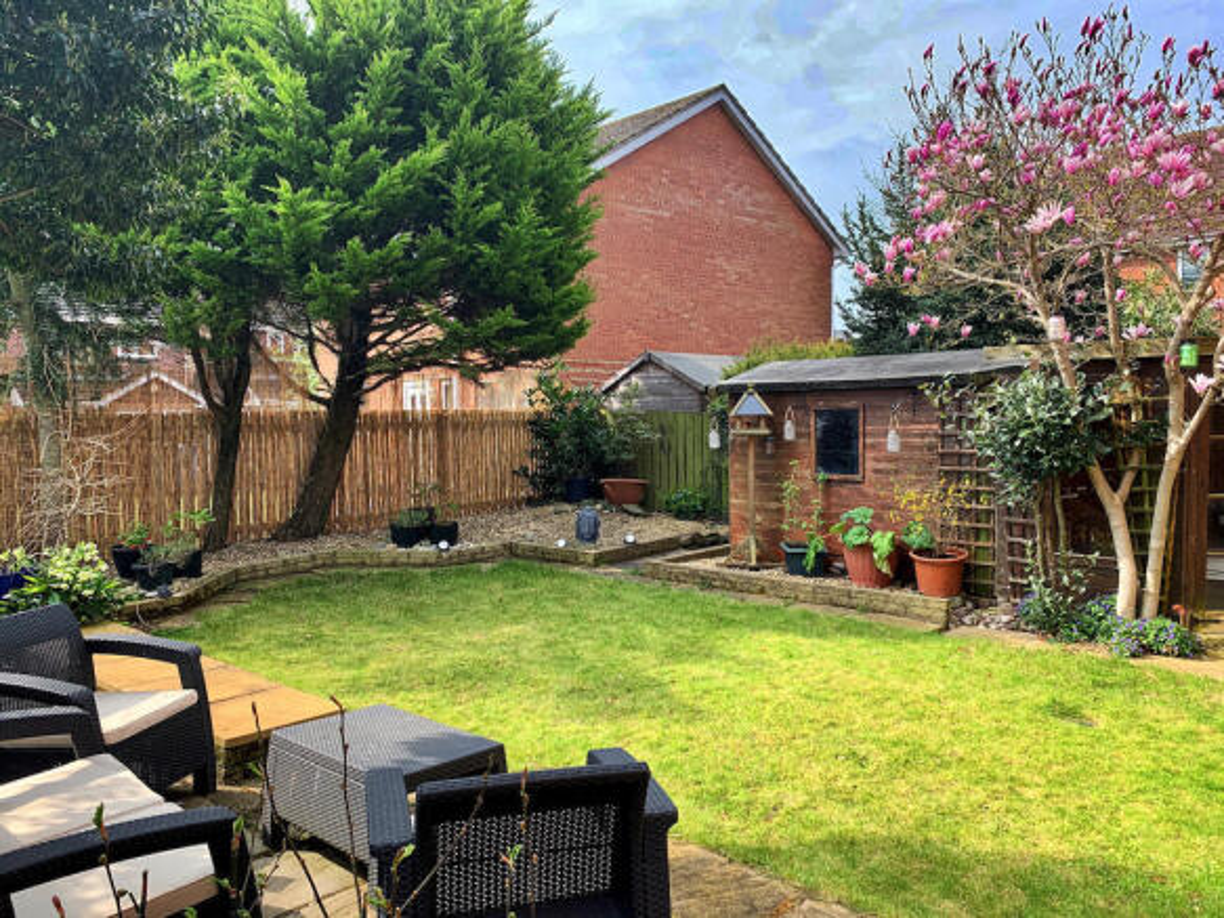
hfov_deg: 67.3
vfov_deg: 53.0
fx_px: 919
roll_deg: +0.4
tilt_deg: -3.0
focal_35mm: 26
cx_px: 612
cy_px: 459
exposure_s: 1/701
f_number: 1.8
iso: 25
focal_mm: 4.25
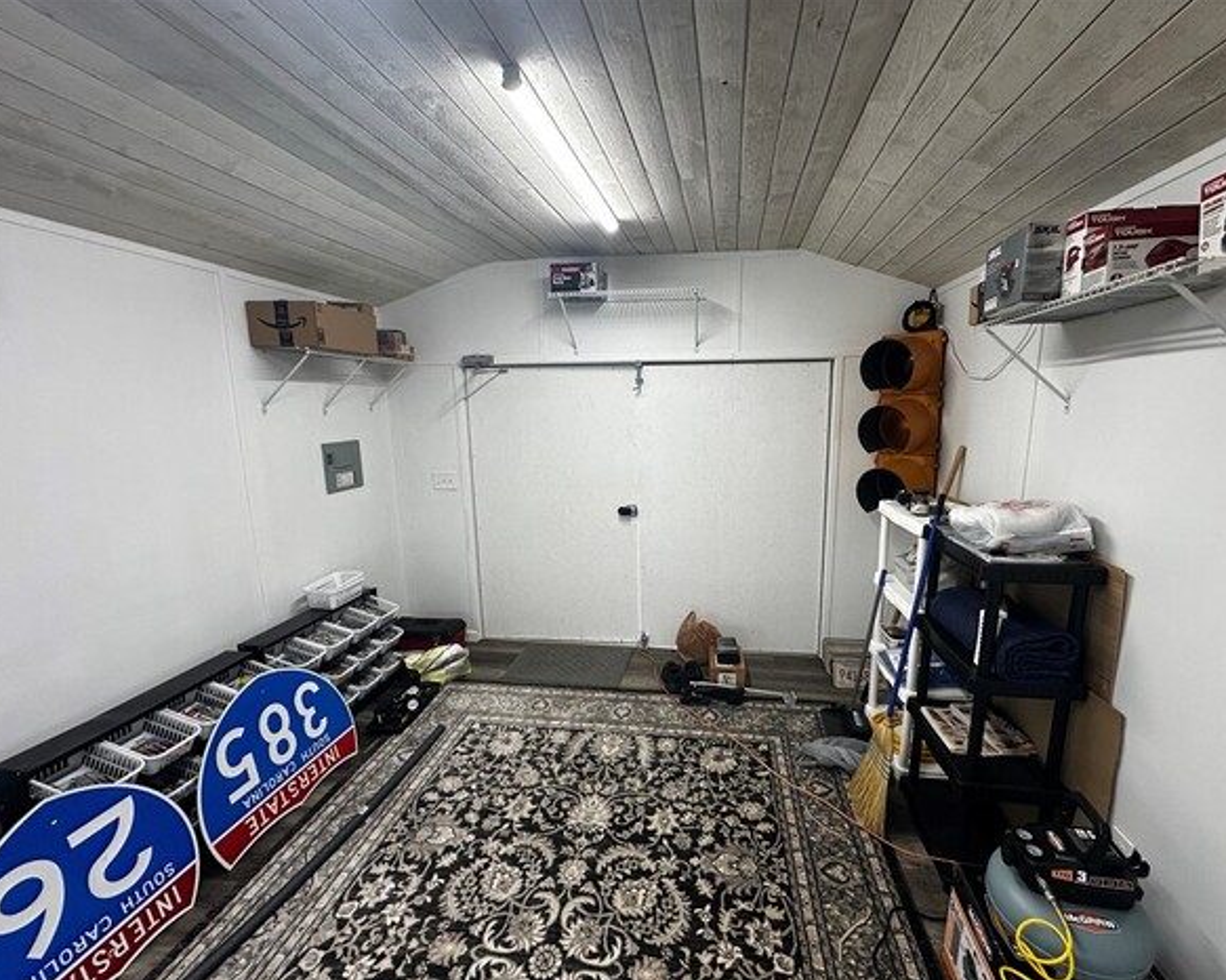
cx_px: 658
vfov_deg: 84.0
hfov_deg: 96.6
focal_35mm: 15
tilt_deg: -10.9
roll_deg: -1.5
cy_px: 496
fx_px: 544
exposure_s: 1/120
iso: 160
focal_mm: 2.22
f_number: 2.2
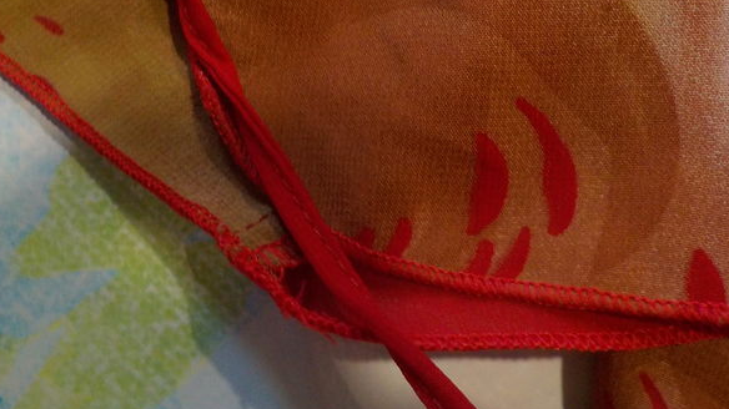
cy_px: -46
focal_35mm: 56
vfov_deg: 20.4
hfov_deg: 36.6
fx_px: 1082
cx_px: 205
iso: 200
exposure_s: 1/30
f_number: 3.3
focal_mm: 4.1
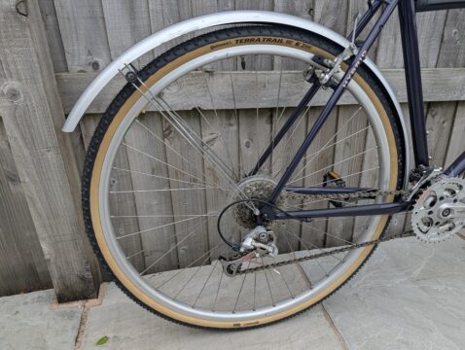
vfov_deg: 56.9
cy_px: 175
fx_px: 323
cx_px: 232
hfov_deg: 71.5
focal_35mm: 24
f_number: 1.68
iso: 15
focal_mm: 6.9
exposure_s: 1/236
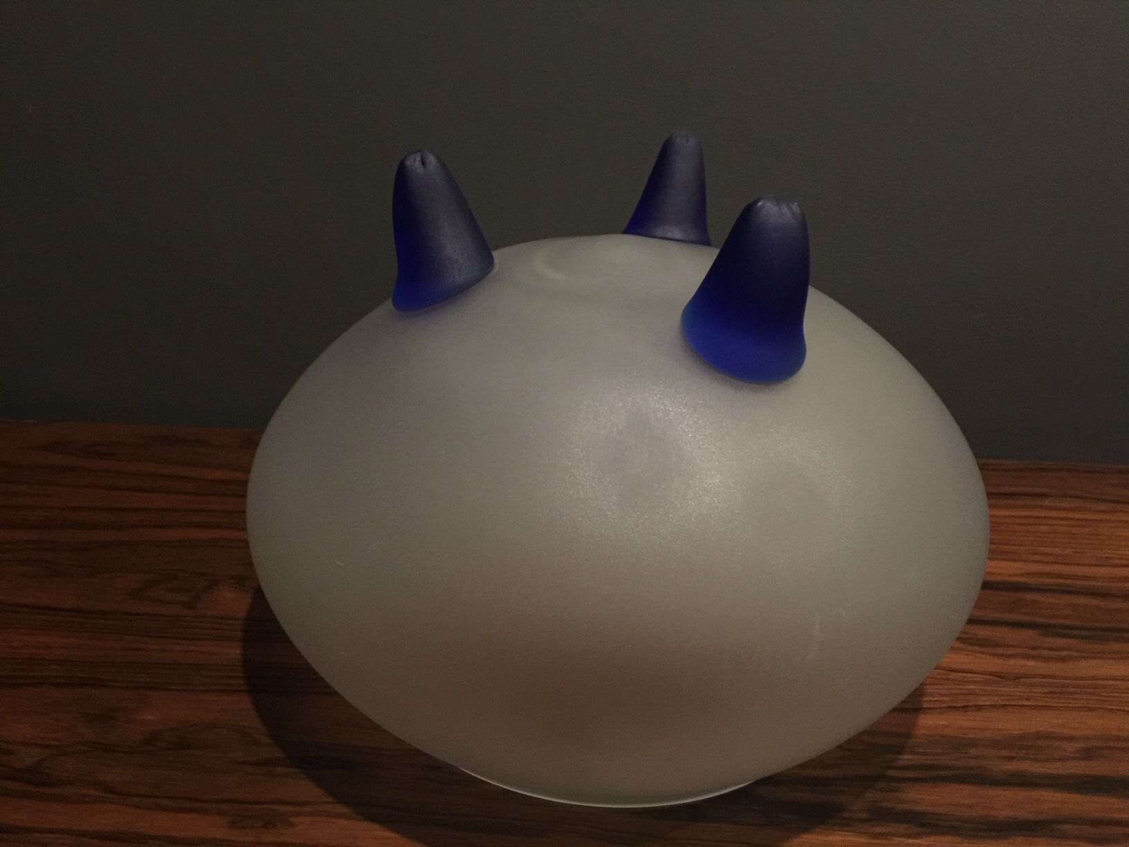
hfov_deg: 61.7
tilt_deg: -25.2
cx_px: 564
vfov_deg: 48.2
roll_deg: -2.4
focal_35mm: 29
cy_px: 424
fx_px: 946
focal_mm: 4.15
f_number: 2.2
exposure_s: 1/4
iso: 200
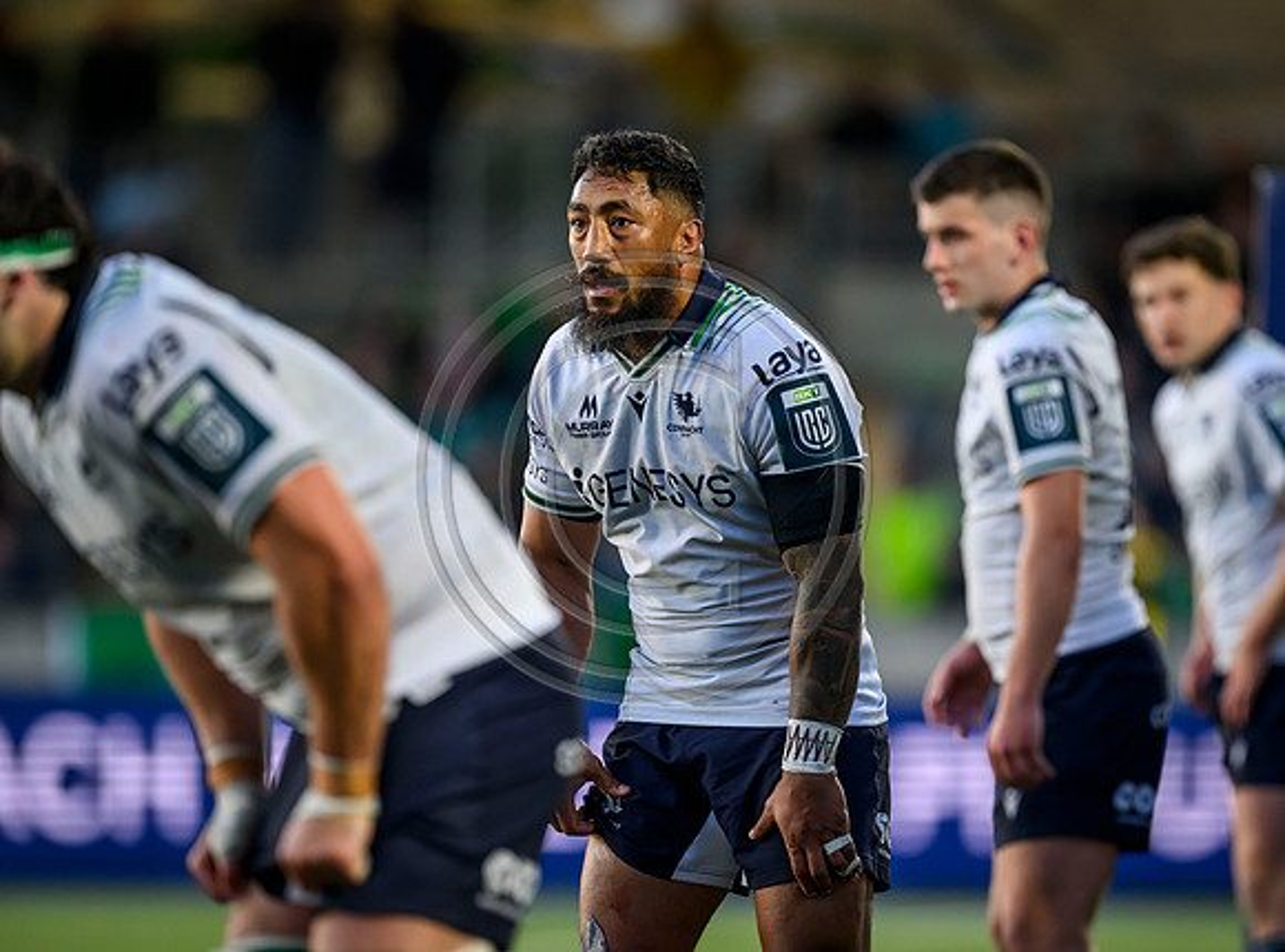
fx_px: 16702
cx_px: 747
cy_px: 456
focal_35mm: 452
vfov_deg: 3.3
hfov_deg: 4.4
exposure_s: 1/2000
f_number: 3.5
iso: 4000
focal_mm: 400
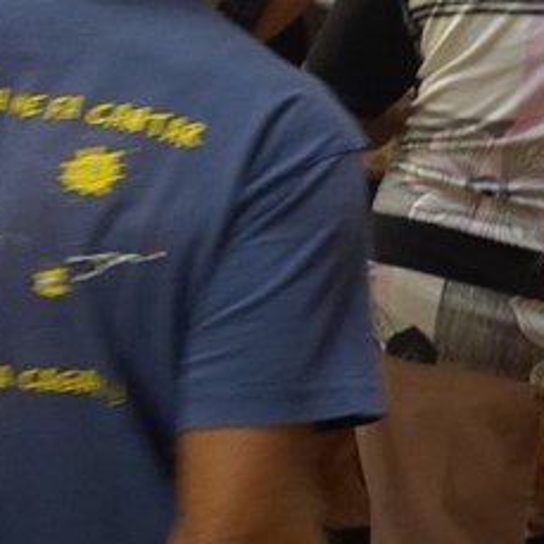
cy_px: -105
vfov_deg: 11.9
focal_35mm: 144
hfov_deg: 10.4
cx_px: 1318
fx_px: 2560
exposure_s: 1/30
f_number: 1.8
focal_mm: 8.8
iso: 500
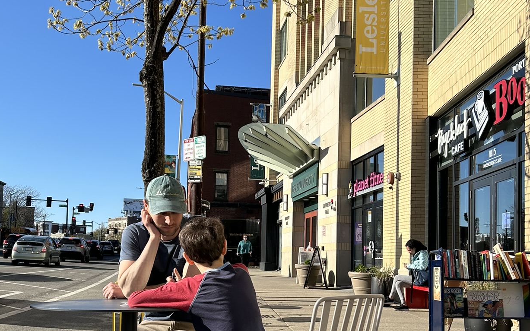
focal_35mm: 46
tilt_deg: +4.1
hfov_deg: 43.5
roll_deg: -0.9
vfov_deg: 27.9
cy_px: 212
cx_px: 258
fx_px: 664
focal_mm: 5.7
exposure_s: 1/3704
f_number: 1.5
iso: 50
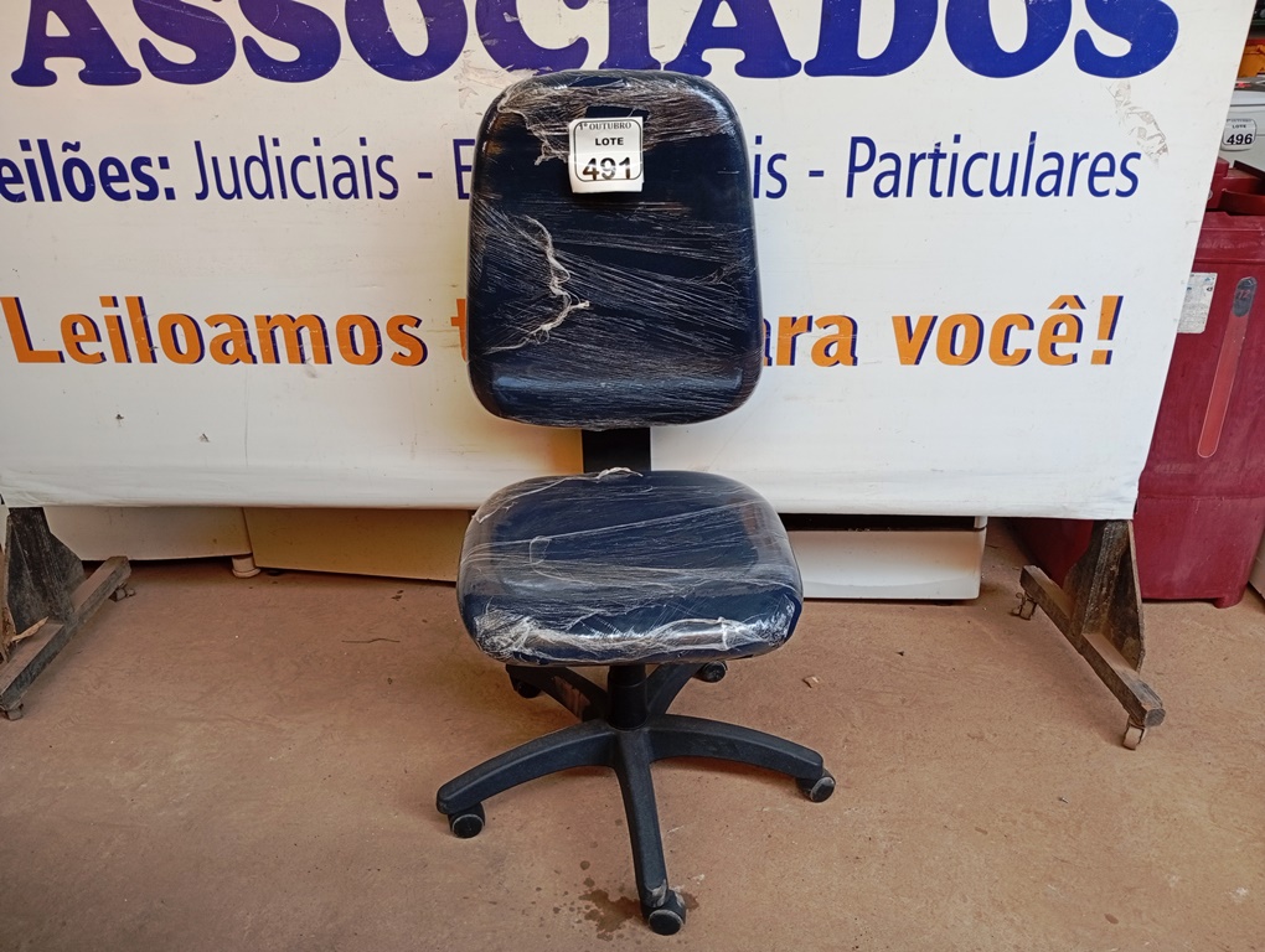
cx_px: 632
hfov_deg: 65.2
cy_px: 476
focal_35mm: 27
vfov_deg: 51.5
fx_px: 988
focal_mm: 3.98
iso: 129
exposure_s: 1/60
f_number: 1.8
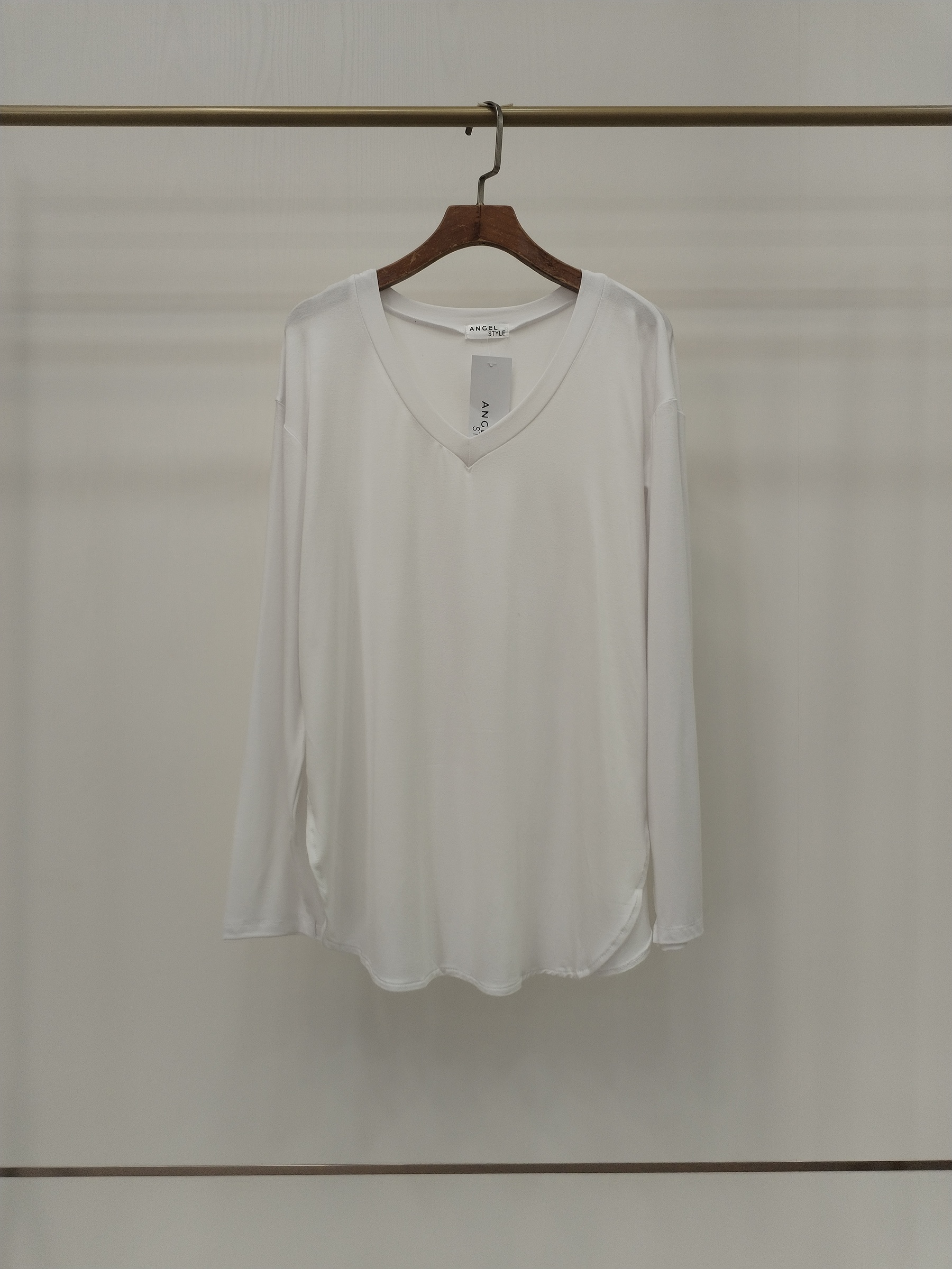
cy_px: 634
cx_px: 476
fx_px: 1063
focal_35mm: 29
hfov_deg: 48.2
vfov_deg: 61.7
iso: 134
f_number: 1.8
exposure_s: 1/120
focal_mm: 4.75
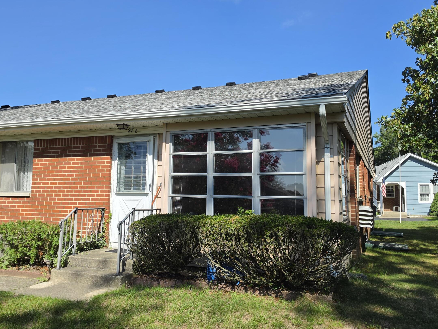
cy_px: 153
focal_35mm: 32
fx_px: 405
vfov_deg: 44.1
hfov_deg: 56.6
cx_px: 191
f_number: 1.4
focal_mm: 6.5
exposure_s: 1/5775
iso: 64
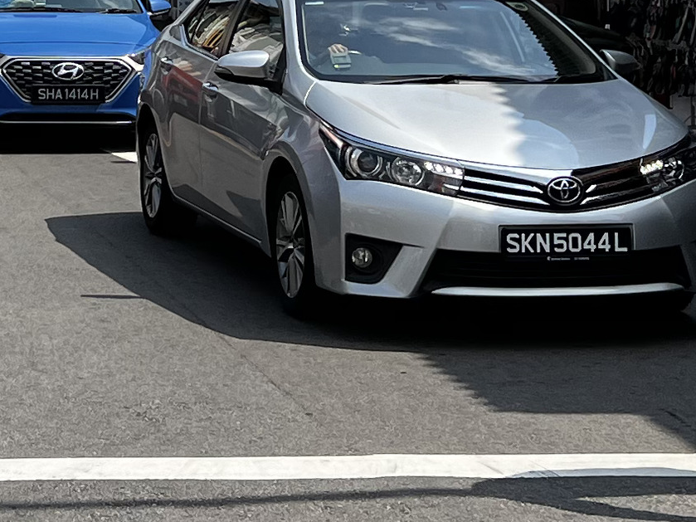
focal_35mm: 124
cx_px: 92
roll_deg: +0.6
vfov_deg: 11.6
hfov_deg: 15.7
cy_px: -145
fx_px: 2493
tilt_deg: +0.8
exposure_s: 1/4630
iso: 50
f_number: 1.5
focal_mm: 5.7
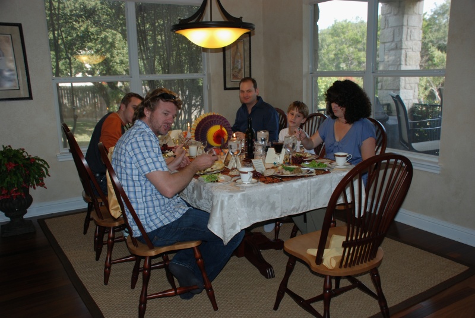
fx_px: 436
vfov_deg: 40.0
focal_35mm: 33
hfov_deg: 57.2
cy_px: 159
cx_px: 238
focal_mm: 22
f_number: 3.8
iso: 200
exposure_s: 1/60
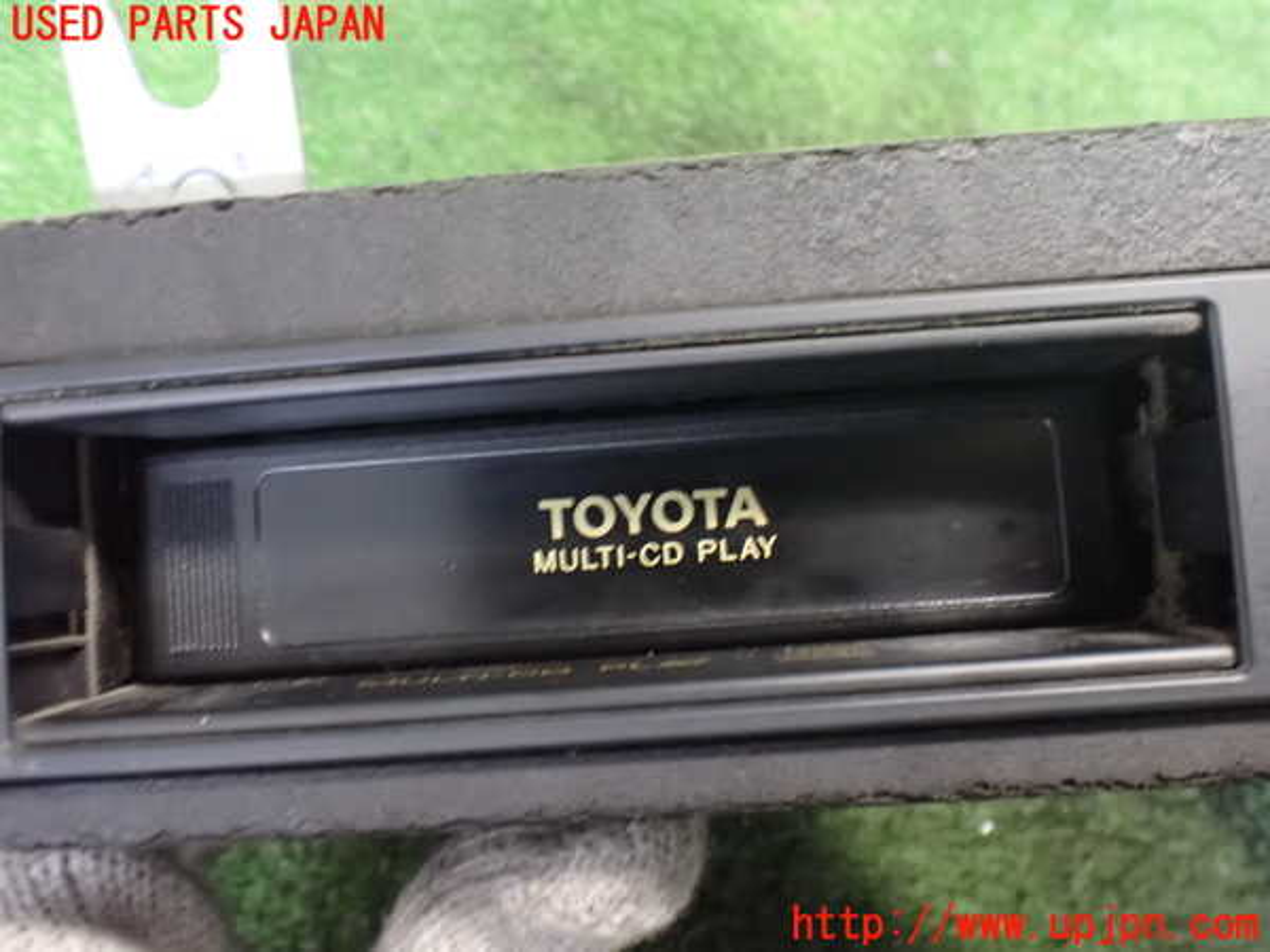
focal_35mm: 30
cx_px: 635
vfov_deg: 46.8
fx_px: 1101
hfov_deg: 60.0
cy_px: 476
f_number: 2.3
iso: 1600
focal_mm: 5.4
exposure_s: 1/30
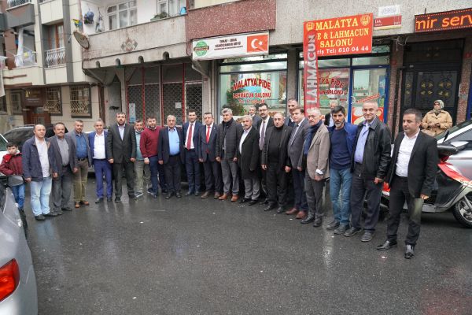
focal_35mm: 24
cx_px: 236
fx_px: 315
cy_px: 158
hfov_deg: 73.7
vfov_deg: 53.1
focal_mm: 24
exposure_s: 1/160
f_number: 4
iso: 2500
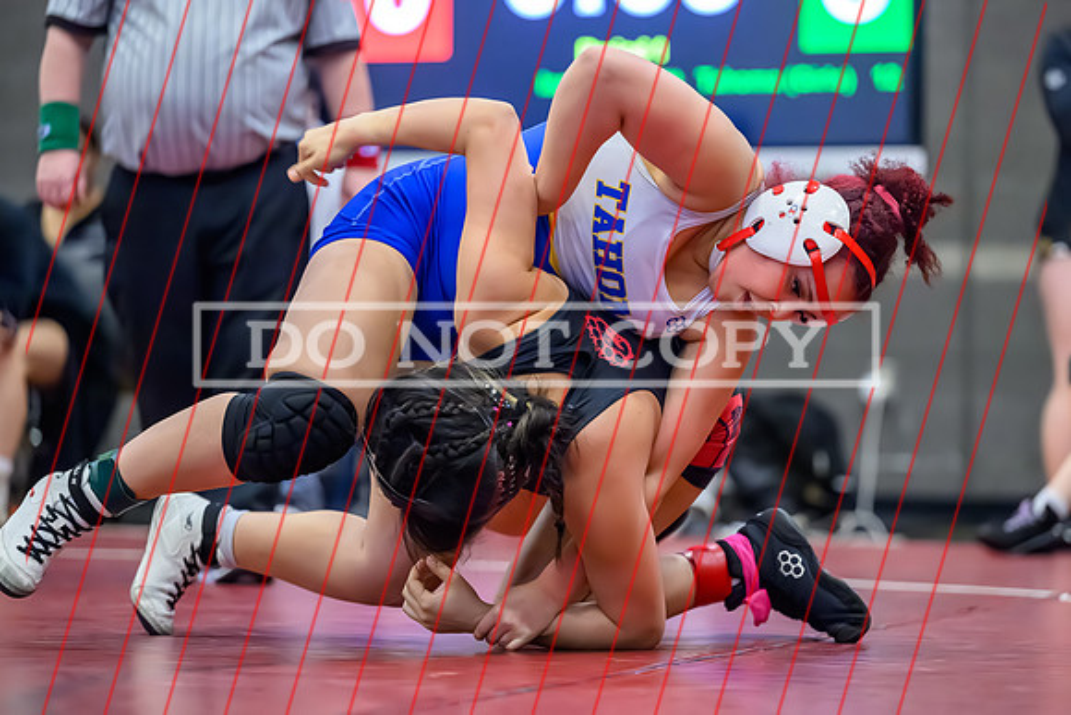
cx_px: 556
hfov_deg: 13.6
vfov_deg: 9.1
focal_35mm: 151
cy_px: 355
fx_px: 4485
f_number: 2.8
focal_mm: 140
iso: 10000
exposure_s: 1/640
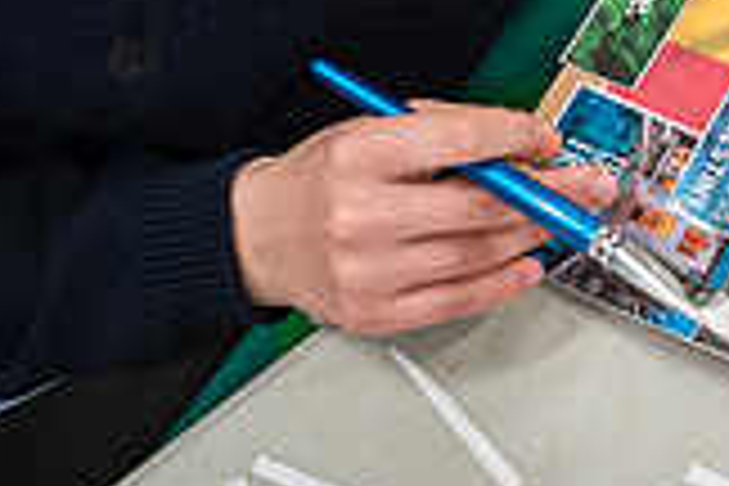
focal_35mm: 131
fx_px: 2653
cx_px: 788
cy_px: -209
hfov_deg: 15.3
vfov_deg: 10.2
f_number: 4
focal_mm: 35
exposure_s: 1/400
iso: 4000
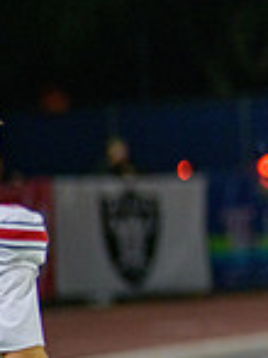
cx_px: 682
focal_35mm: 758
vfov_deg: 2.6
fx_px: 7836
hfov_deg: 1.9
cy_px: 164
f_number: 2.8
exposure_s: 1/320
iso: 2000
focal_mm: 200
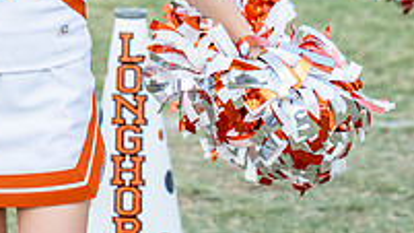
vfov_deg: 5.7
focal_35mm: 210
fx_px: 2305
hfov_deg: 10.2
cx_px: 24
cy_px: -104
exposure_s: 1/800
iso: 200
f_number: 2.8
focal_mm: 54.6
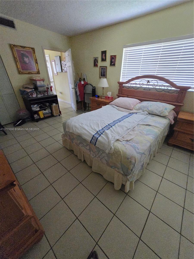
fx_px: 97
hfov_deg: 89.9
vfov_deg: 106.2
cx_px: 97
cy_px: 130
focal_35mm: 13
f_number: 2.2
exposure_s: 1/60
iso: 640
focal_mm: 1.7
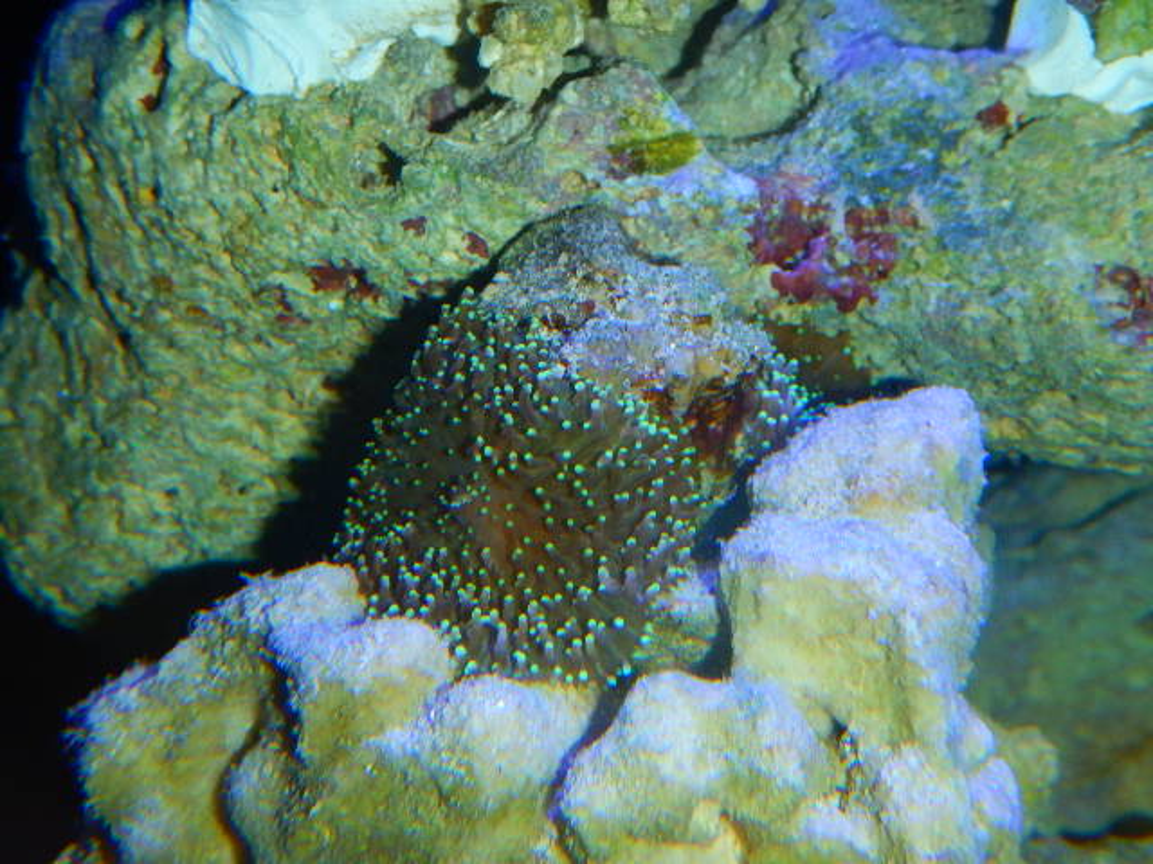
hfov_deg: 39.7
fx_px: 1599
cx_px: 576
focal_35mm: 48
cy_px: 432
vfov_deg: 30.3
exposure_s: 1/30
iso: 200
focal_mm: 8.5
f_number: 8.6
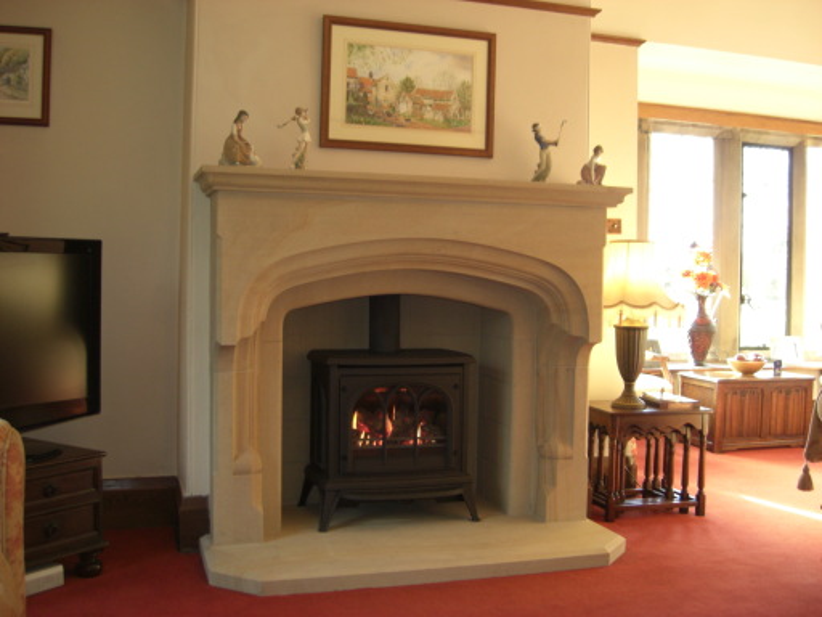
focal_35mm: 38
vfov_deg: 37.7
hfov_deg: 49.0
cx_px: 411
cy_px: 308
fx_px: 902
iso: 200
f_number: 2.8
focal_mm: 7.9
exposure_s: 1/40
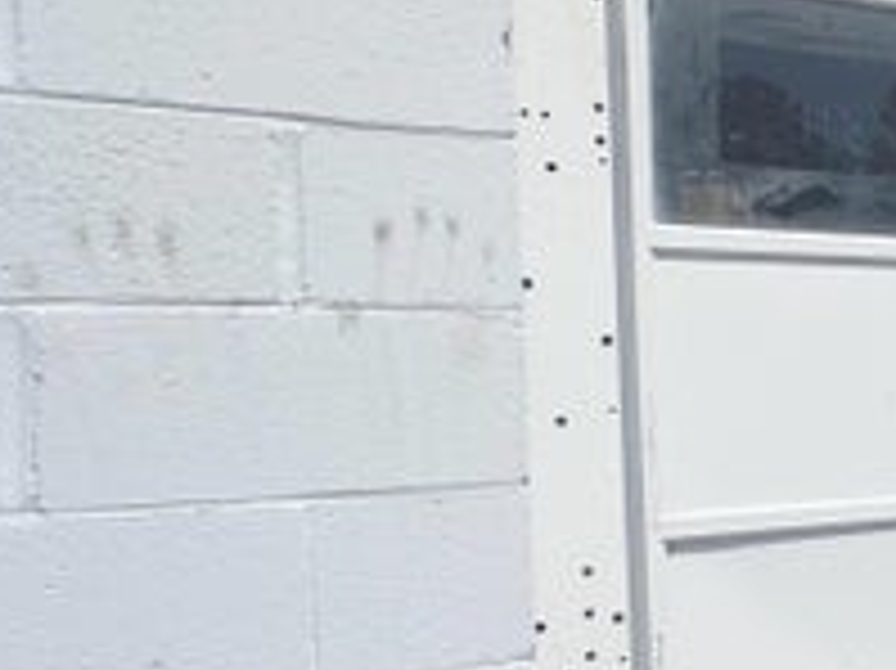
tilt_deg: +0.0
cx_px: 1270
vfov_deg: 32.1
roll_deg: +1.2
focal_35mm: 45
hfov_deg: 29.7
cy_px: 391
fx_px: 1164
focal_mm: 2.22
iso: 50
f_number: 2.2
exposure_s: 1/7813
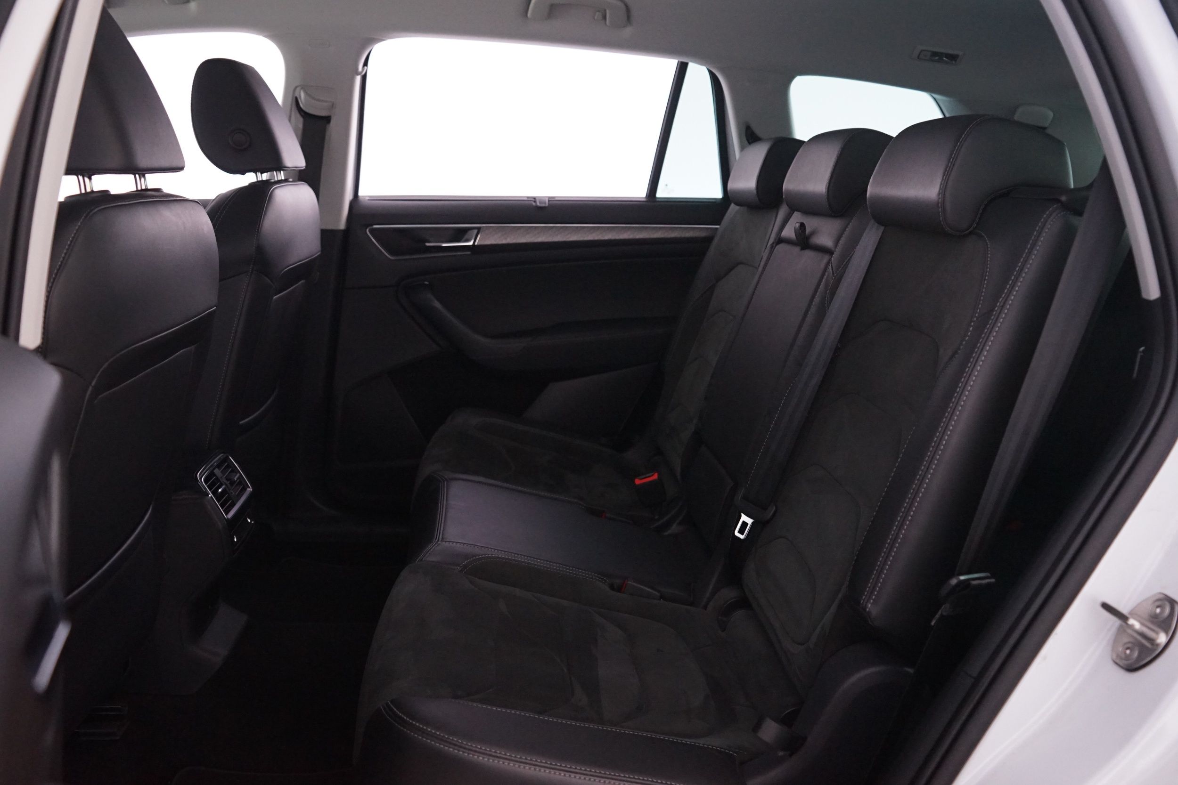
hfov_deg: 61.9
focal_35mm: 30
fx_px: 982
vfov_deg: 43.6
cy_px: 392
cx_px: 589
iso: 4000
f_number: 5
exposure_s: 1/13
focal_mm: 30
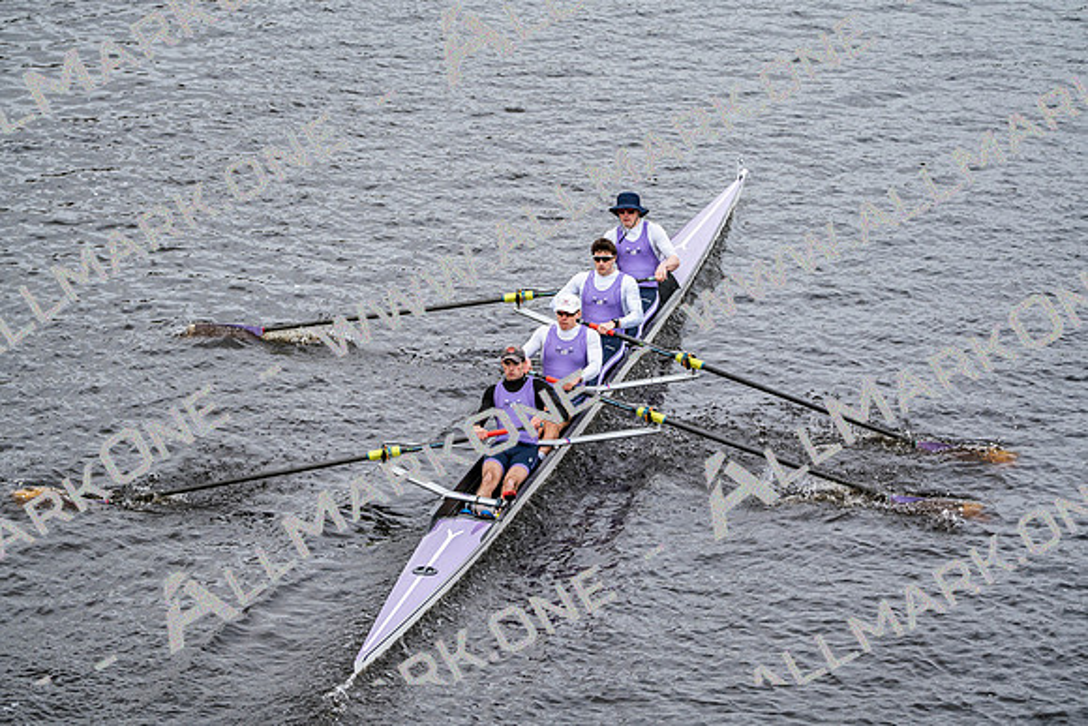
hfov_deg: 10.3
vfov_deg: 6.9
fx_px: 6046
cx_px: 544
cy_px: 363
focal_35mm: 200
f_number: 2.8
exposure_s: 1/2000
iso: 250
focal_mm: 200
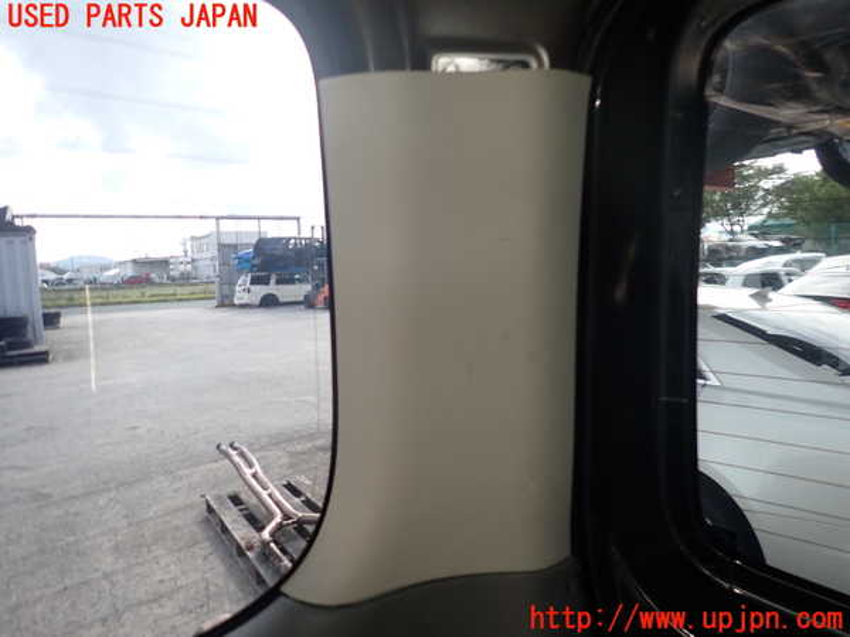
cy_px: 318
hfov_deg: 69.4
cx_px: 425
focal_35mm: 25
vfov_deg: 54.9
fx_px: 614
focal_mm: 4.5
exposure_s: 1/60
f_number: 2
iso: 200
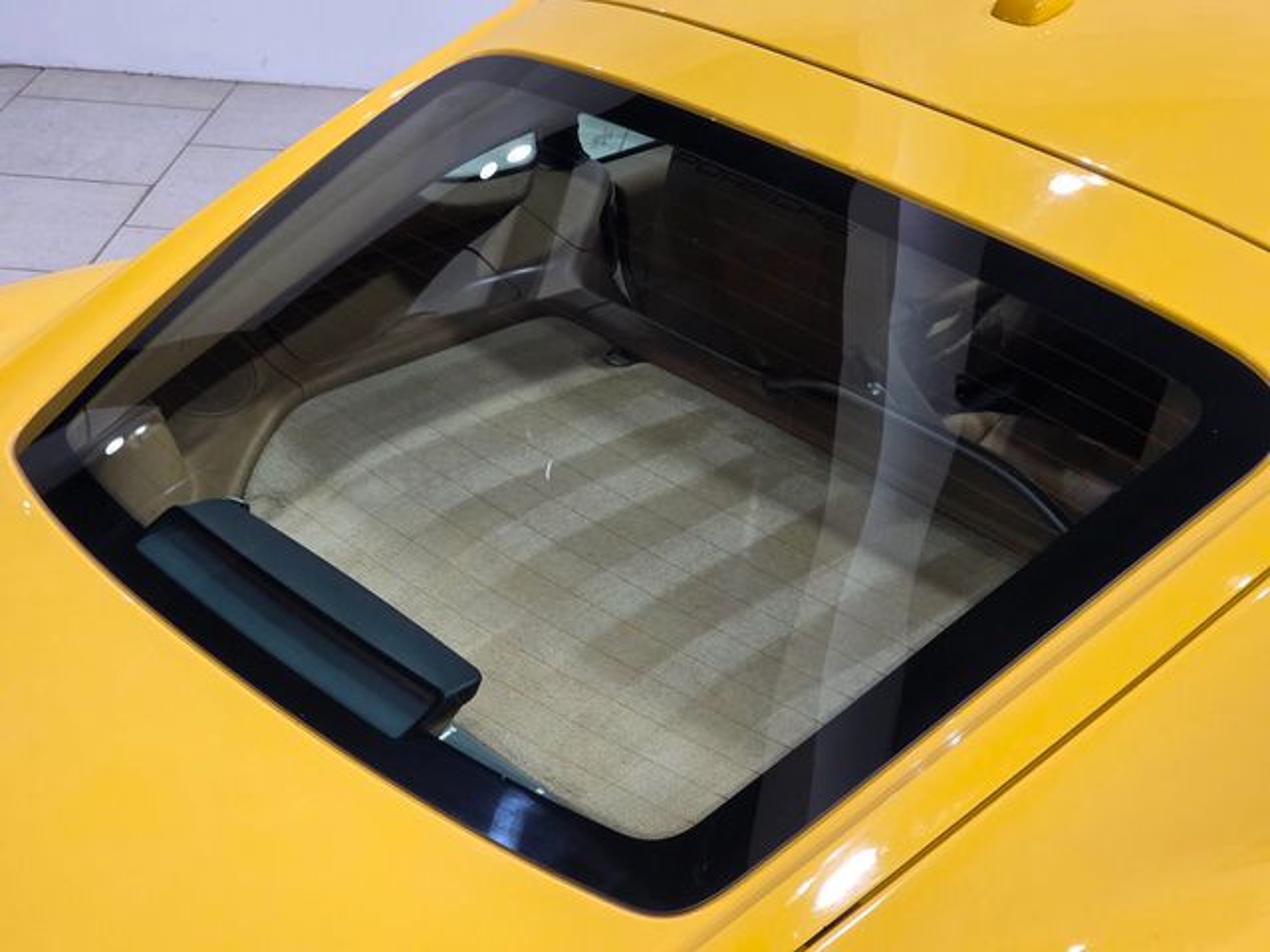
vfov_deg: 21.3
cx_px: 635
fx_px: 2531
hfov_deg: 28.2
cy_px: 476
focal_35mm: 69
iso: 160
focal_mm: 7.9
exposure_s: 1/120
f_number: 2.4
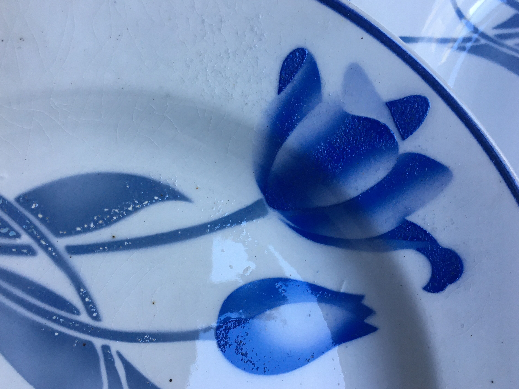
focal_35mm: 31
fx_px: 465
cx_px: 258
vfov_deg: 45.4
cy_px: 195
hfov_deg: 58.4
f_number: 2.2
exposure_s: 1/33
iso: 40
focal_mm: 4.15
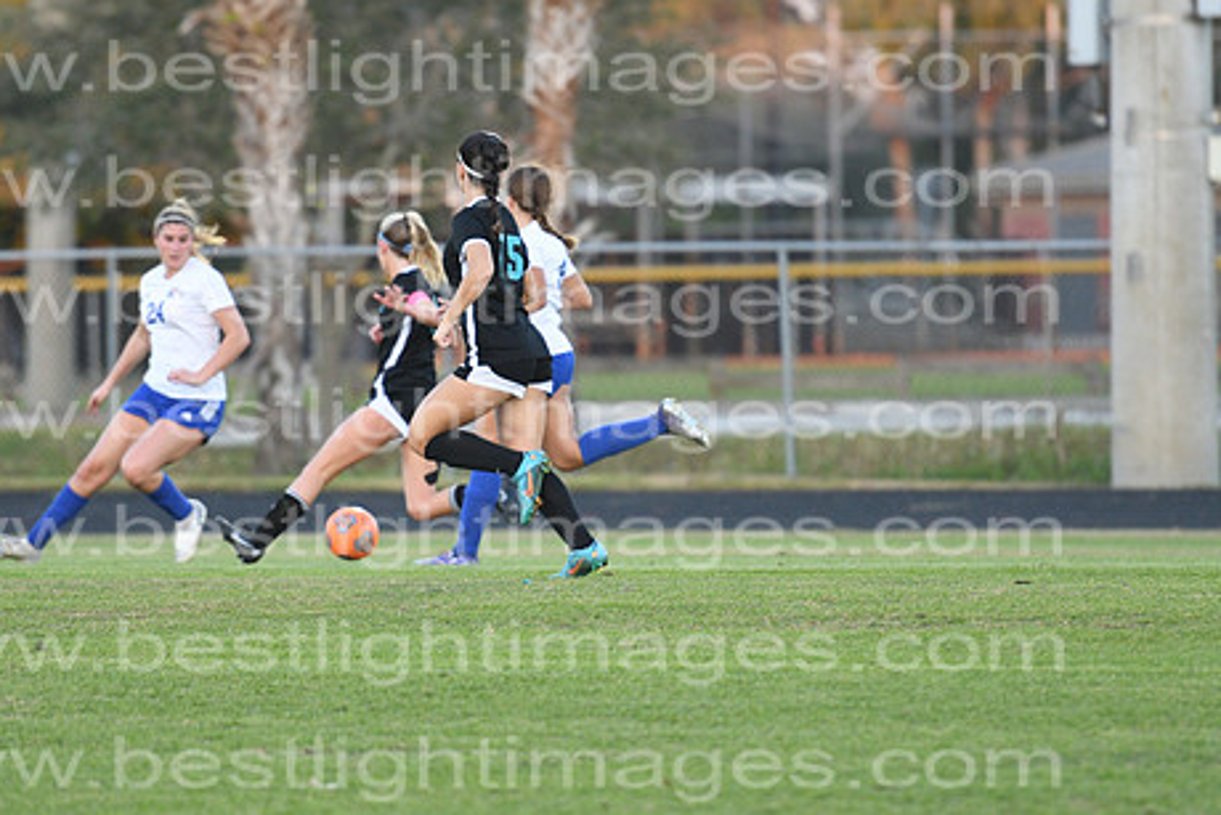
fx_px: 12824
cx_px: 462
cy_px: 362
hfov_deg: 5.5
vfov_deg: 3.6
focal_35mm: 378
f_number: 2.8
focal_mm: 200
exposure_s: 1/800
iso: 1250
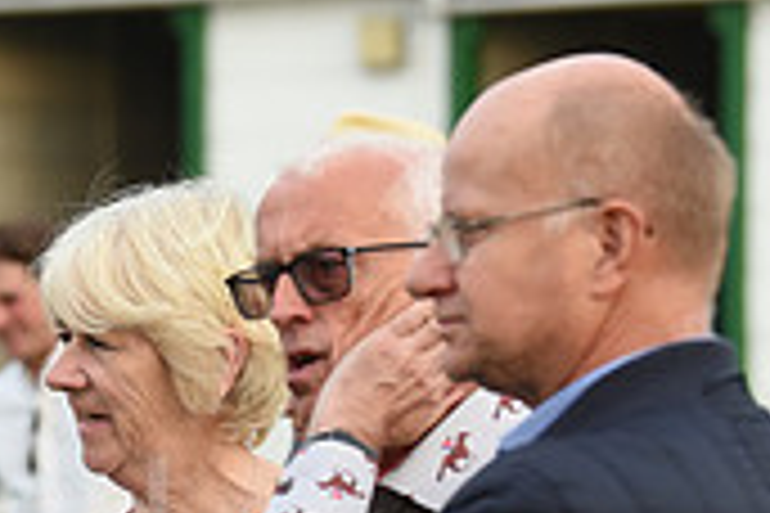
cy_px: 578
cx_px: -405
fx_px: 8833
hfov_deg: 5.0
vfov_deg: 3.3
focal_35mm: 413
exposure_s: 1/1000
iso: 1600
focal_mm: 122
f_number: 4.5
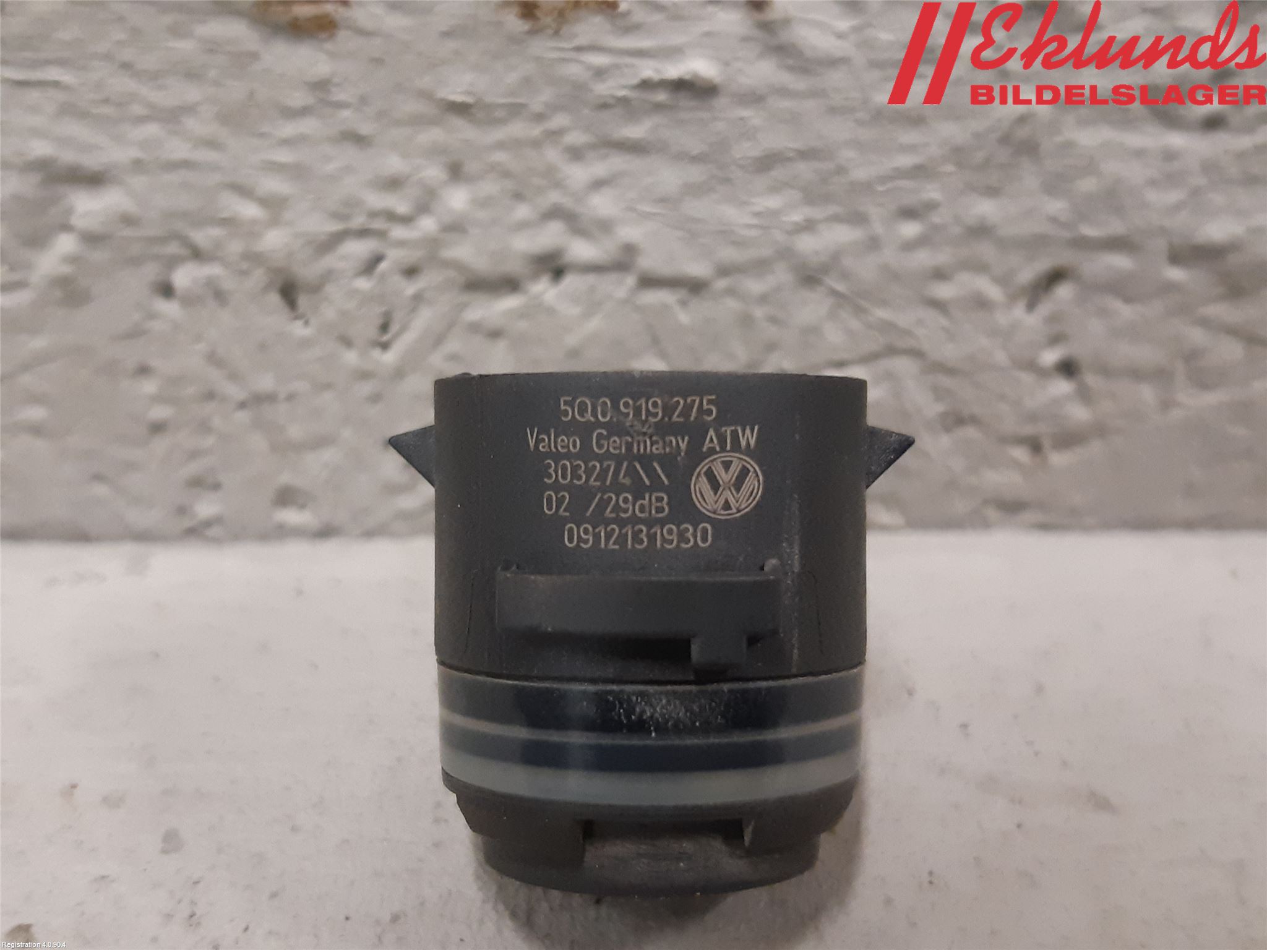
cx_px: 634
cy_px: 475
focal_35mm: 26
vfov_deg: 53.1
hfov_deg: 67.3
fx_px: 952
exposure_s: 1/50
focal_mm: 3.93
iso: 250
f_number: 1.7
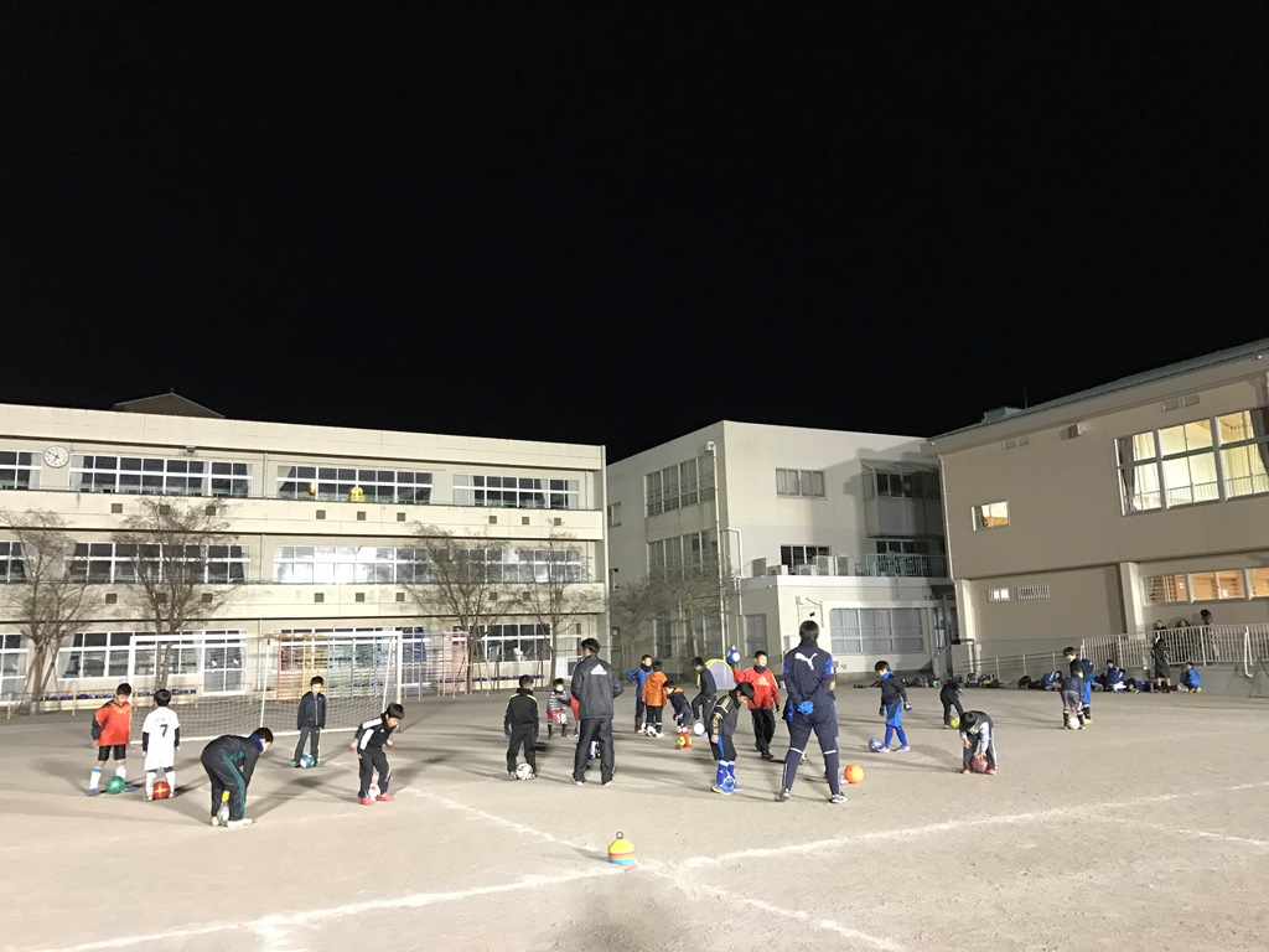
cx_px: 634
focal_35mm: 28
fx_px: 1026
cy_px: 476
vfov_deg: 49.7
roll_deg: +0.8
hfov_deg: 63.4
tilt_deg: +10.6
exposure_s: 1/17
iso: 100
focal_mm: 3.99
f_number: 1.8
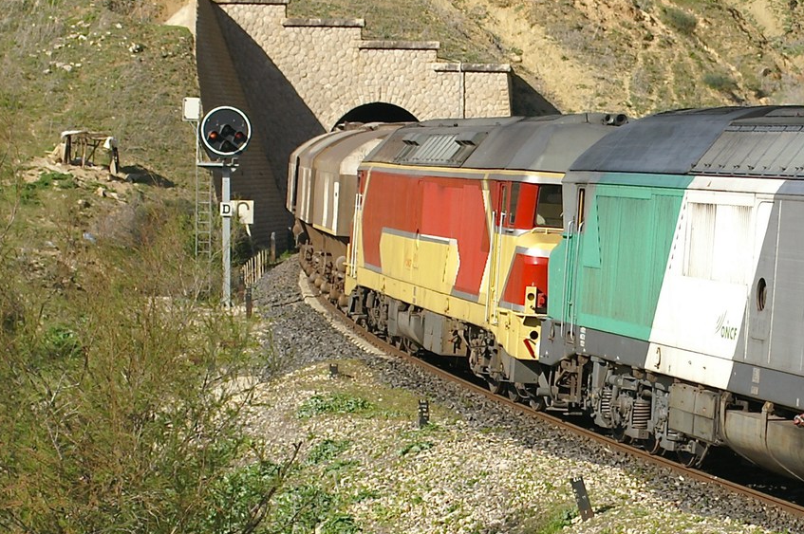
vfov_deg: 10.1
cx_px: 813
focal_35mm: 136
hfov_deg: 14.8
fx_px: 3034
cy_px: 305
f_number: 8
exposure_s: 1/640
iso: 200
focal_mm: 40
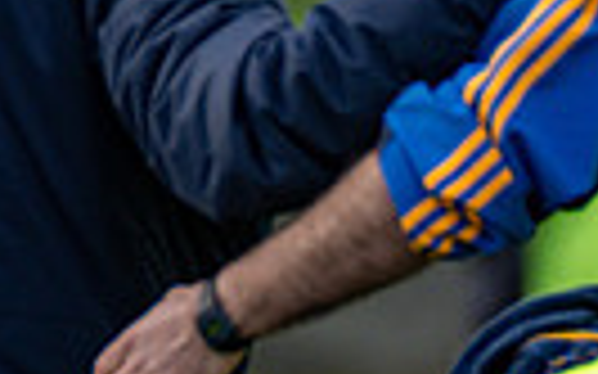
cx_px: -540
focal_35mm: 1801
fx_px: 29339
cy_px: 117
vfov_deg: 0.7
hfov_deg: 1.2
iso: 360
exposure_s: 1/2500
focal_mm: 270
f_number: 2.8
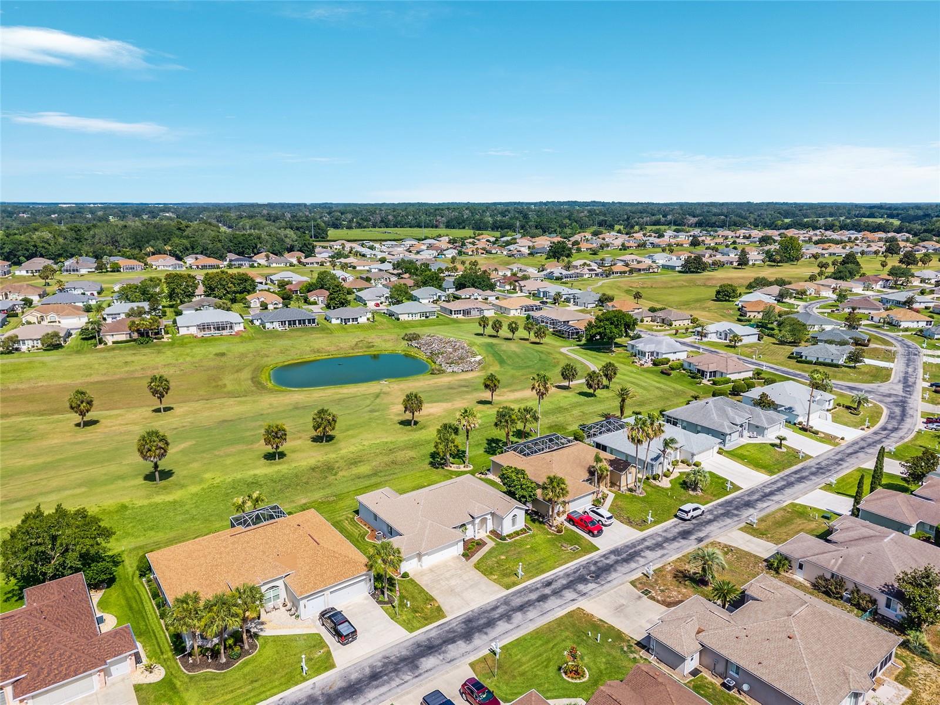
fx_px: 652
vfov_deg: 56.8
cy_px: 352
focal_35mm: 24
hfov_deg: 71.6
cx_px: 470
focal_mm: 8.67
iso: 110
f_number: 1.8
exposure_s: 1/3000
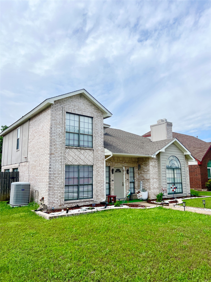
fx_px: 211
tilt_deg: +8.7
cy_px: 141
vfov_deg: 67.3
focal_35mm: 26
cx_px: 106
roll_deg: -0.4
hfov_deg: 53.1
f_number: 1.5
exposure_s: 1/8000
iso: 50
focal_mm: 5.7
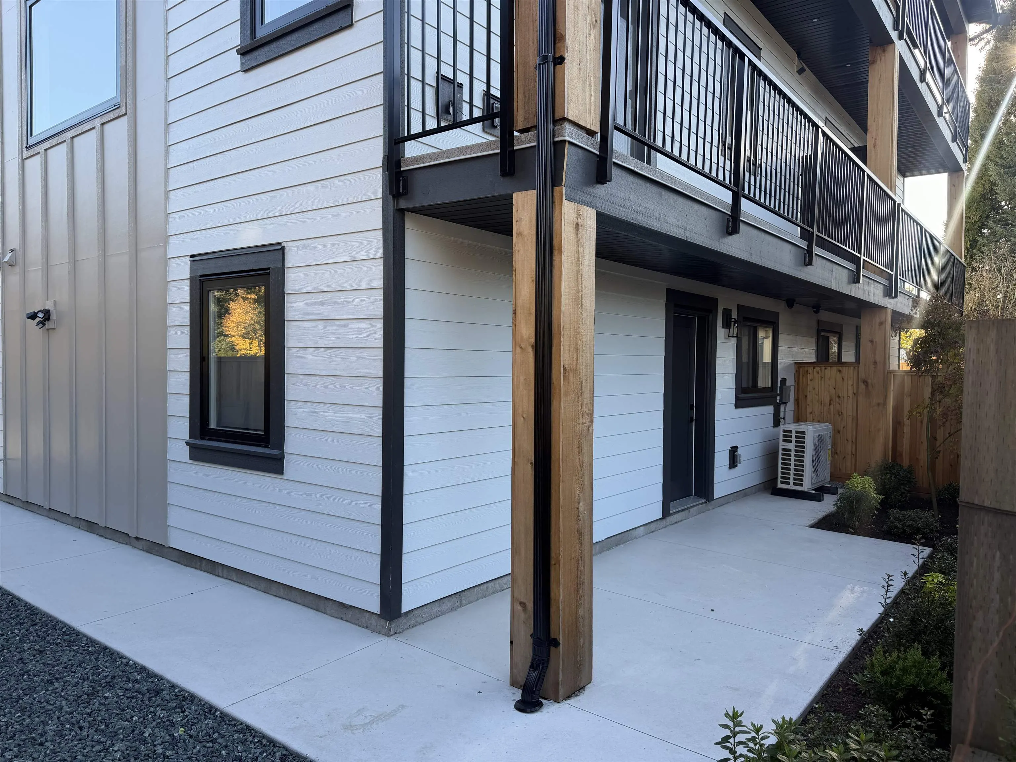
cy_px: 381
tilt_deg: -2.1
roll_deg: -0.7
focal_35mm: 24
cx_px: 508
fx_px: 704
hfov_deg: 71.6
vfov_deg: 56.8
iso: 80
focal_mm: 6.76
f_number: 1.78
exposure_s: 1/445
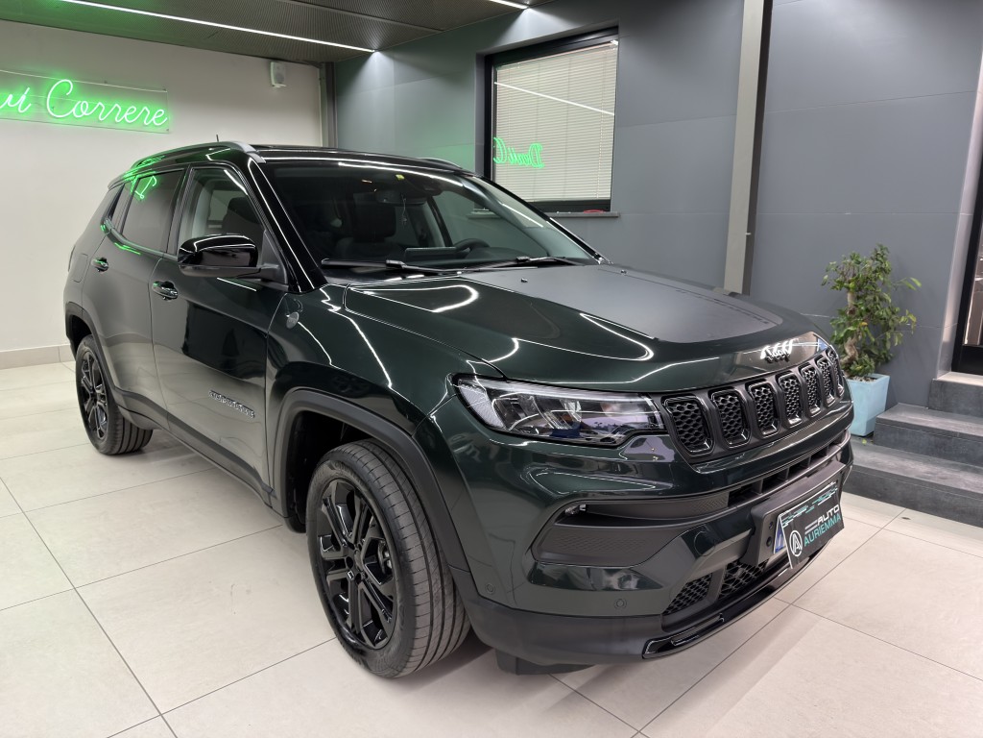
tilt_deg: -11.2
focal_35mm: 24
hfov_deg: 71.6
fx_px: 682
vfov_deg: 56.8
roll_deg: -0.8
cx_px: 492
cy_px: 369
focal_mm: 6.76
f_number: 1.78
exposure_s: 1/33
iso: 320
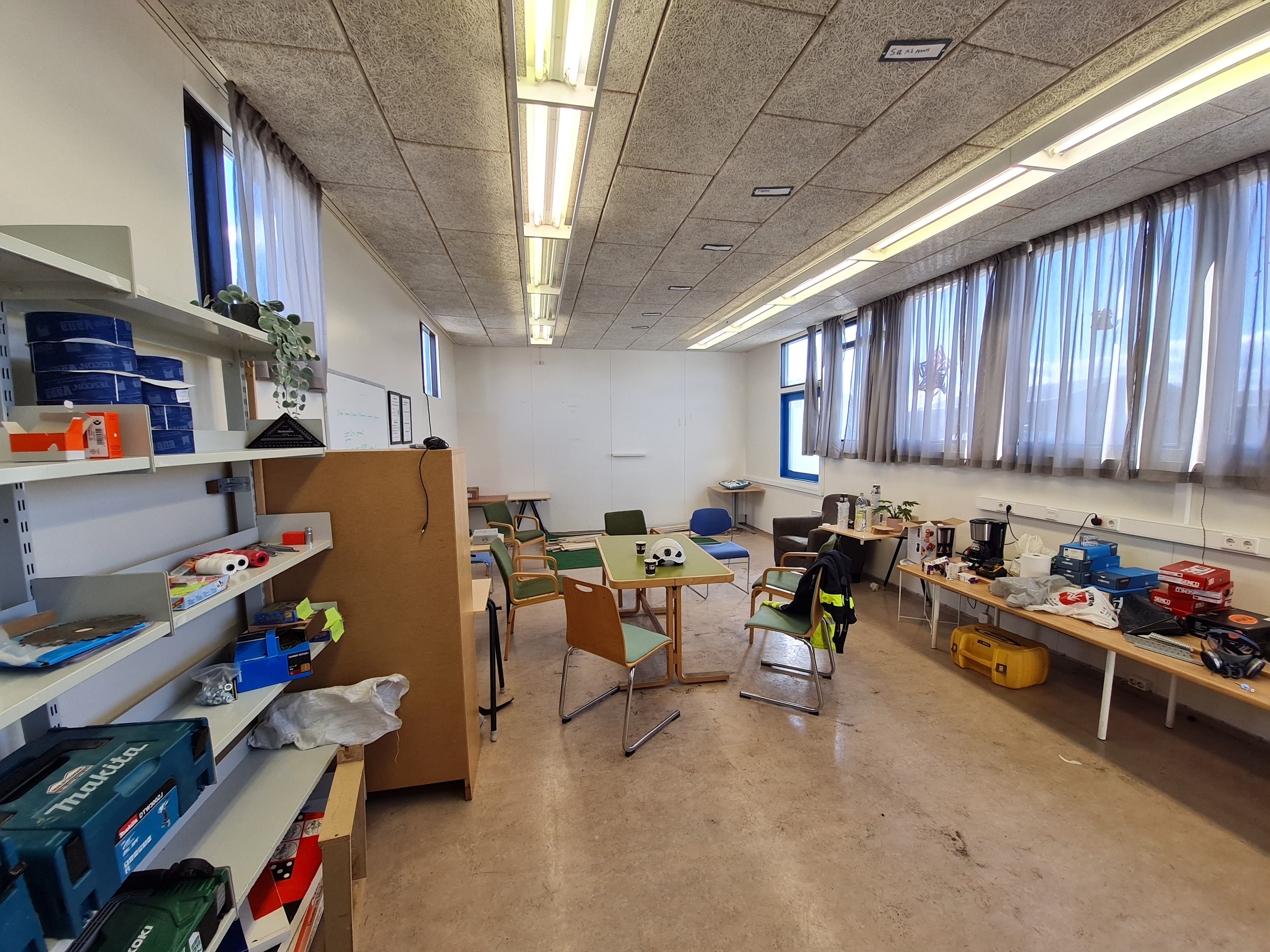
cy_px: 476
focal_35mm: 13
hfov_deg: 106.2
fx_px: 477
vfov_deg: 89.9
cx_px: 635
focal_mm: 1.74
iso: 50
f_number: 2.2
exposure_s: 1/100
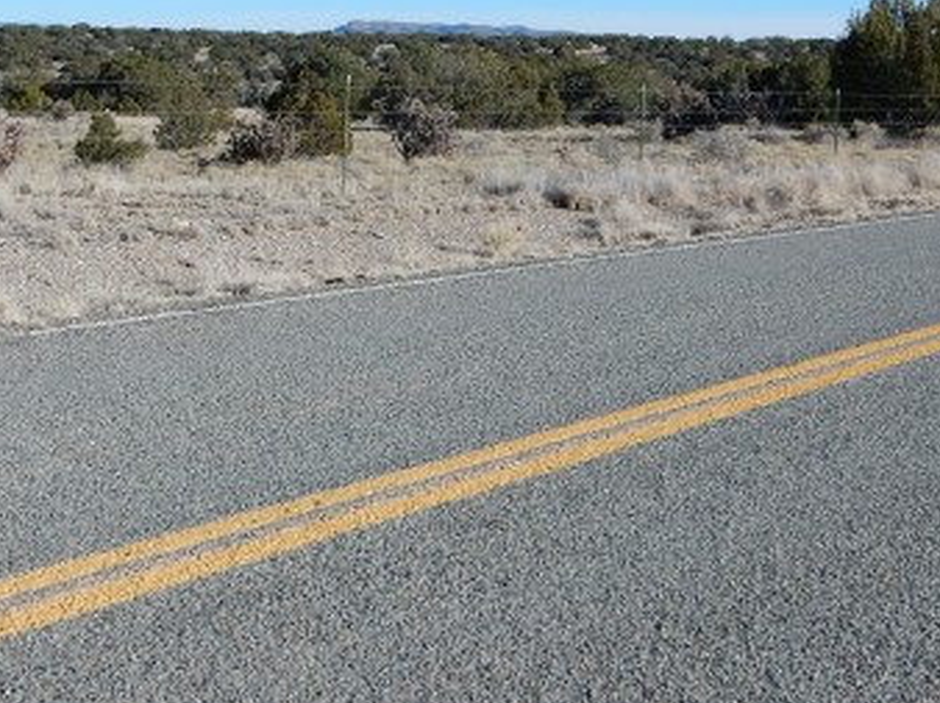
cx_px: 281
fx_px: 1737
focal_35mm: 64
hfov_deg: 30.0
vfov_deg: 22.5
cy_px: 125
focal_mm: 6.4
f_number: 4
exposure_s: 1/1250
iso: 125
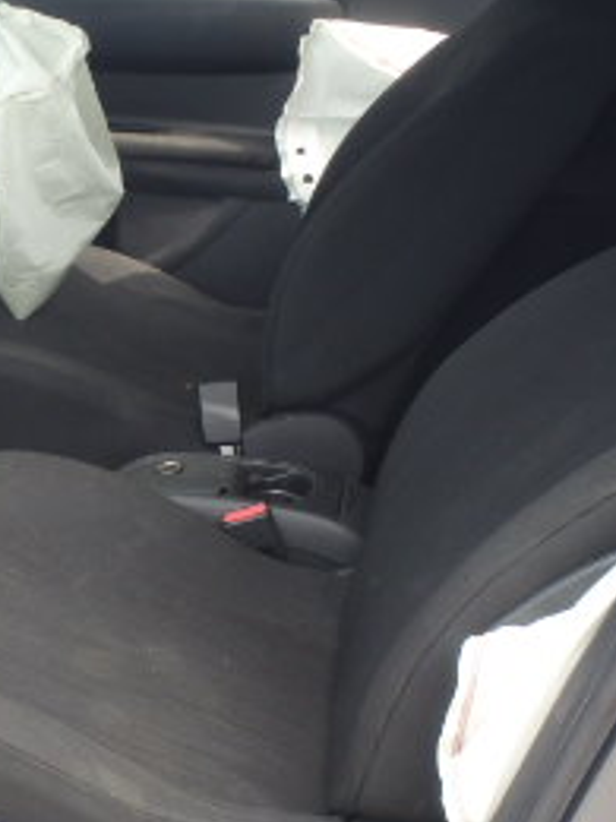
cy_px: 420
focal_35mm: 69
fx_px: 1637
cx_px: -41
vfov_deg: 28.2
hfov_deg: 20.4
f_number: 3.9
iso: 125
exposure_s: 1/80
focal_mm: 5
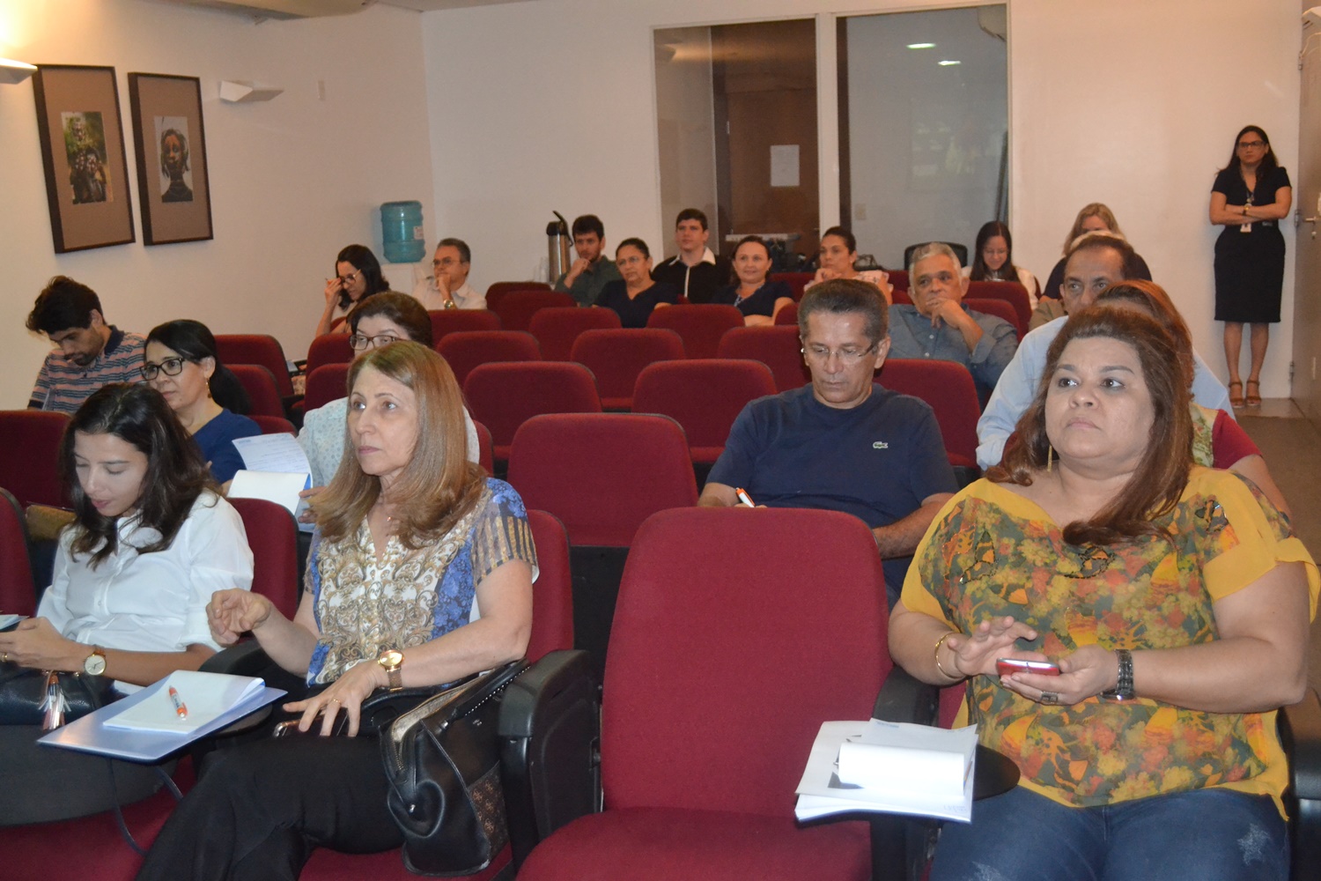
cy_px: 440
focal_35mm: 39
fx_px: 1431
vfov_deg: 34.2
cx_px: 660
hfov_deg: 49.6
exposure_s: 1/60
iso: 3200
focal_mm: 26
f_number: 4.2
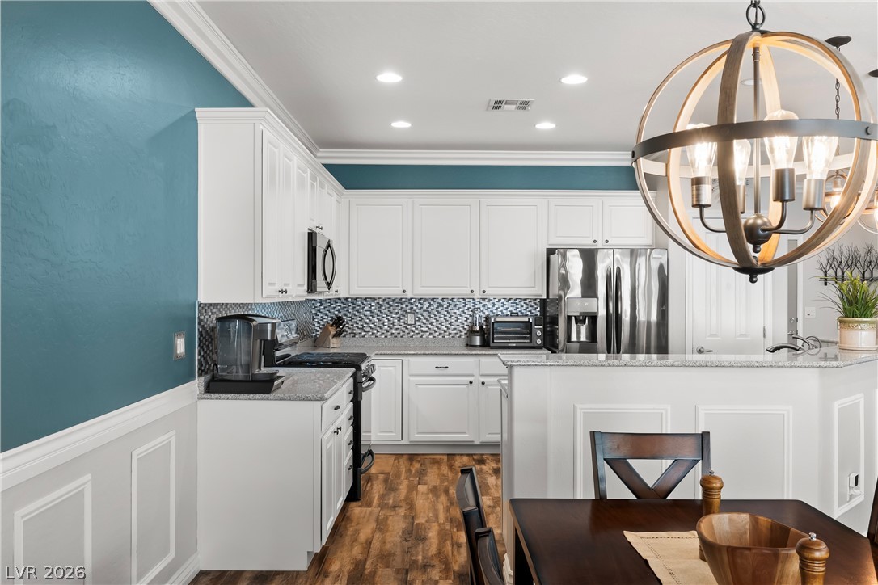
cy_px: 292
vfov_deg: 43.6
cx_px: 439
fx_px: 732
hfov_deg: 61.9
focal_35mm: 30
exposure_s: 1/4
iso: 400
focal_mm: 20
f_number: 8
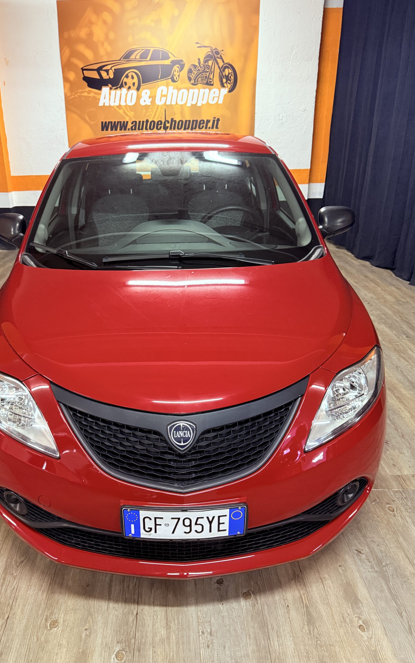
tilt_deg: -22.1
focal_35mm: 26
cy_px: 335
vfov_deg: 70.4
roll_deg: +0.6
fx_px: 470
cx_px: 174
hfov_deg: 47.4
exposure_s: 1/50
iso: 500
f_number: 1.78
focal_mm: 6.76
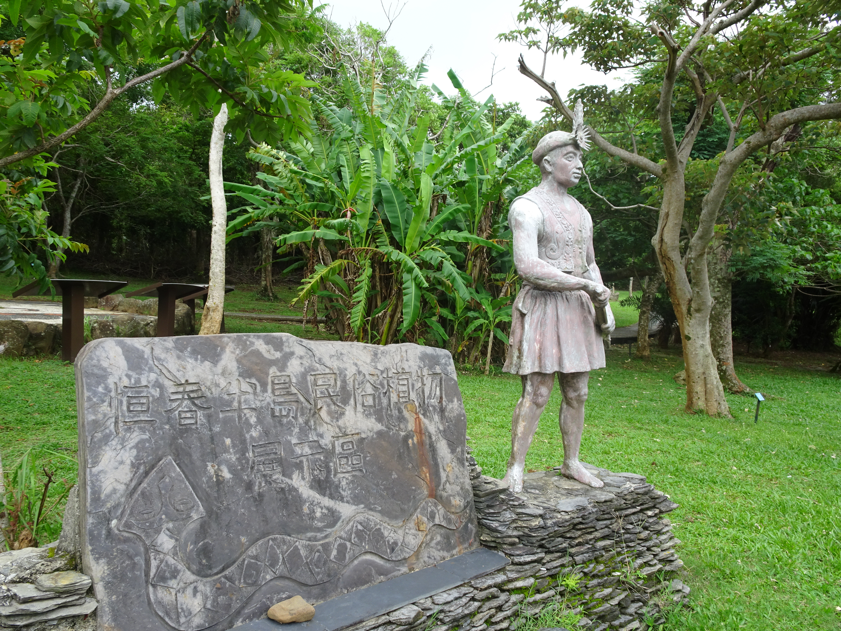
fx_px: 680
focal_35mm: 28
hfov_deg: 63.4
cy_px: 316
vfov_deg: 49.7
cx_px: 420
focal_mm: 4.75
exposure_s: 1/125
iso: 80
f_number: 3.5
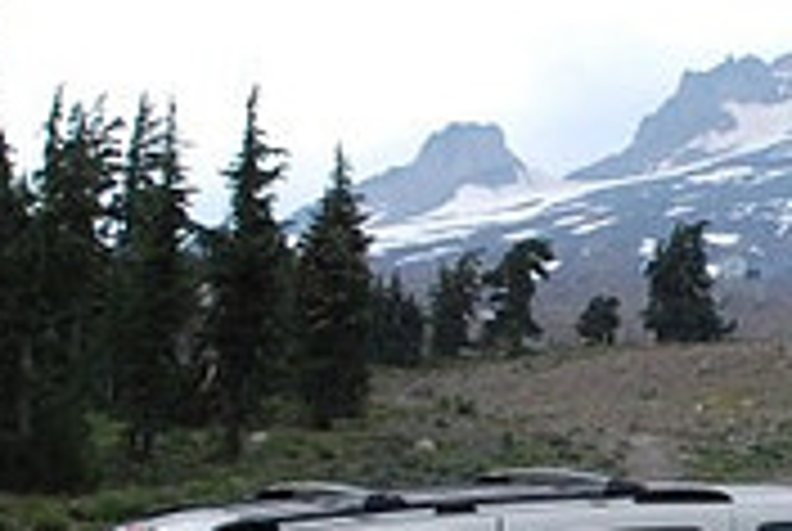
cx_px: 810
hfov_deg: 18.2
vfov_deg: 12.5
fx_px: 2402
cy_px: 524
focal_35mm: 109
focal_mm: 22
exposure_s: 1/4000
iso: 1600
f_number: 4
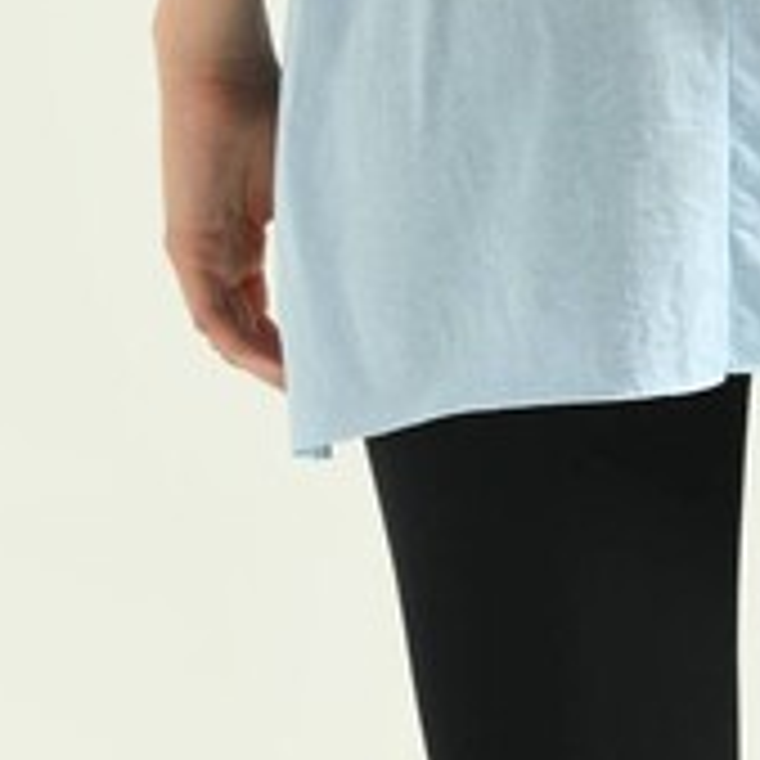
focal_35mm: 264
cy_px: -562
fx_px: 6558
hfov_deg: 6.6
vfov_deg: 6.5
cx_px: 841
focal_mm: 70
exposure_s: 1/160
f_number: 5.6
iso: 125
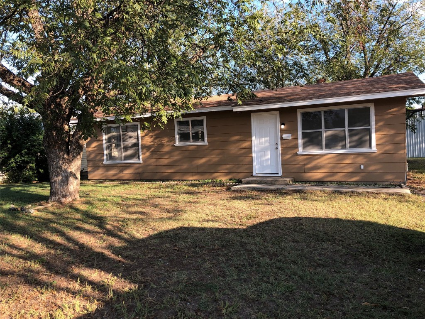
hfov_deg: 63.4
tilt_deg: -0.4
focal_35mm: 28
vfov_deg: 49.7
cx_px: 212
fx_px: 344
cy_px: 160
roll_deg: +2.1
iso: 20
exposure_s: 1/354
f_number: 1.8
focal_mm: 3.99
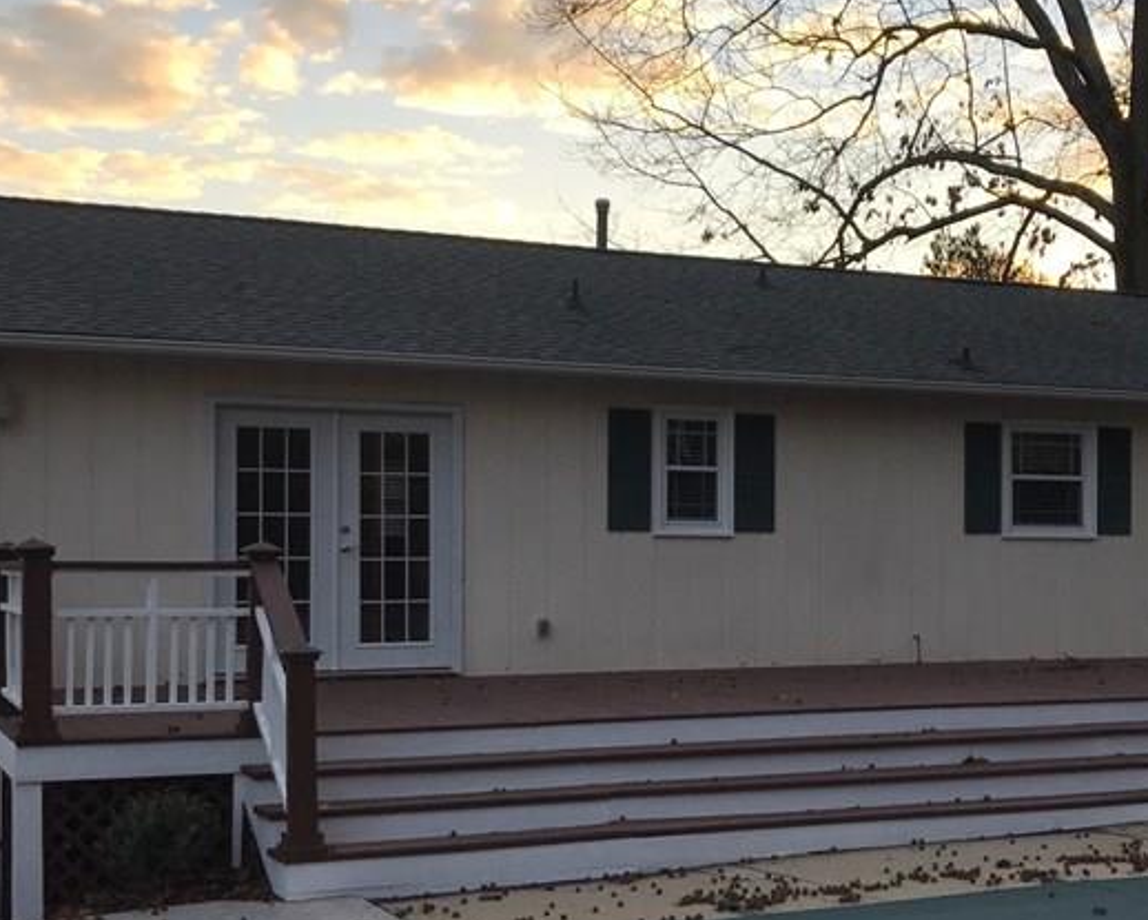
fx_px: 1836
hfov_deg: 34.3
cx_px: 807
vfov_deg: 28.1
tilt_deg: +2.0
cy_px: 543
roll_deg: -0.3
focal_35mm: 54
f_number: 1.8
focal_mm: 3.99
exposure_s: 1/501
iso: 20
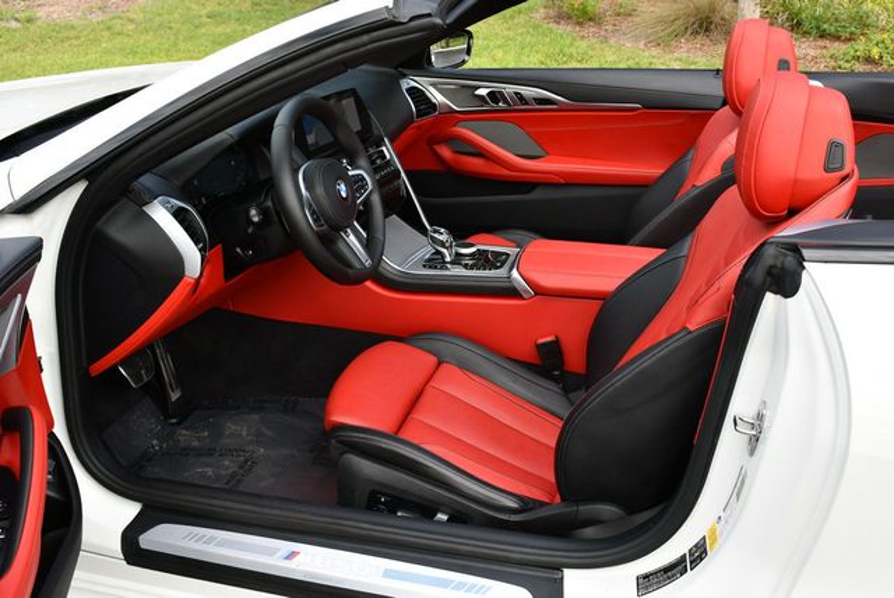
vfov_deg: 36.9
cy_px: 299
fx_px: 895
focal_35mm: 36
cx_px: 447
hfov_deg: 53.1
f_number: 5.6
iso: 250
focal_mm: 18
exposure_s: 1/250
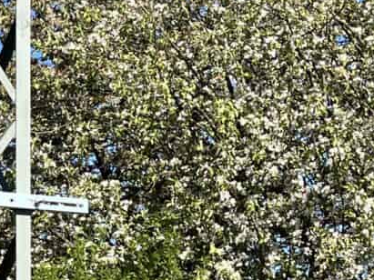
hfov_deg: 11.6
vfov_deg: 9.1
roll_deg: -1.4
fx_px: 1750
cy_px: 239
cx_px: -200
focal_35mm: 162
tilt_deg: +4.9
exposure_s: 1/2967
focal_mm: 5.1
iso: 50
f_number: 1.6
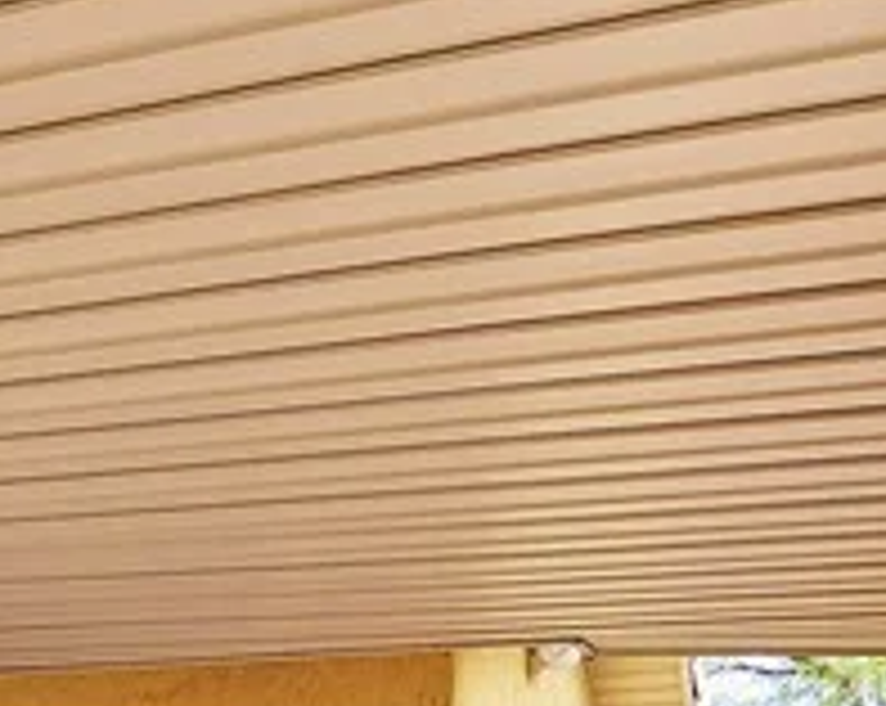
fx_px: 1728
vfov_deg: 18.6
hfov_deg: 24.7
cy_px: 1232
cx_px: -292
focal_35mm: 66
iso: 50
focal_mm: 2.2
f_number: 2.2
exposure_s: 1/348
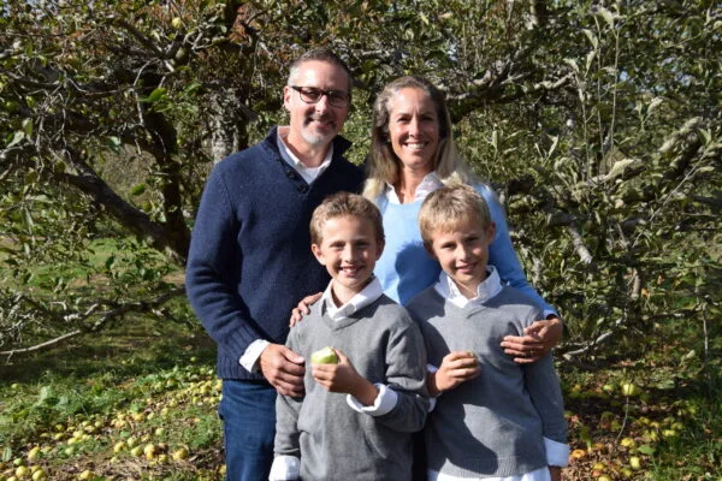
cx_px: 361
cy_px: 240
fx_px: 1053
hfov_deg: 37.9
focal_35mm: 52
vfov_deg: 25.8
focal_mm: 35
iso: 200
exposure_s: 1/320
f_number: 9
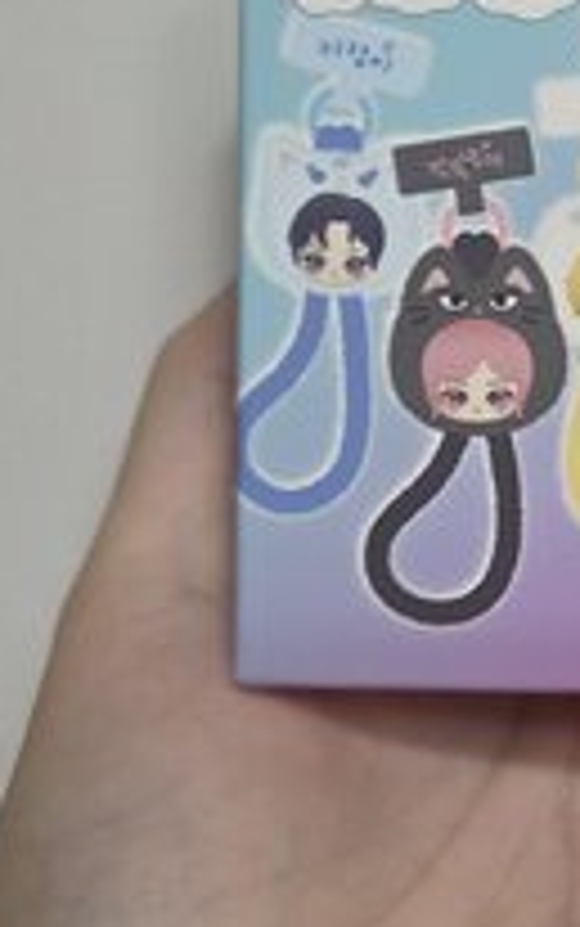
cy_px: 223
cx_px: 850
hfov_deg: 18.5
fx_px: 1591
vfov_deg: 31.8
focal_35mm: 63
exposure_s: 1/120
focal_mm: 6.3
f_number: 1.7
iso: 100
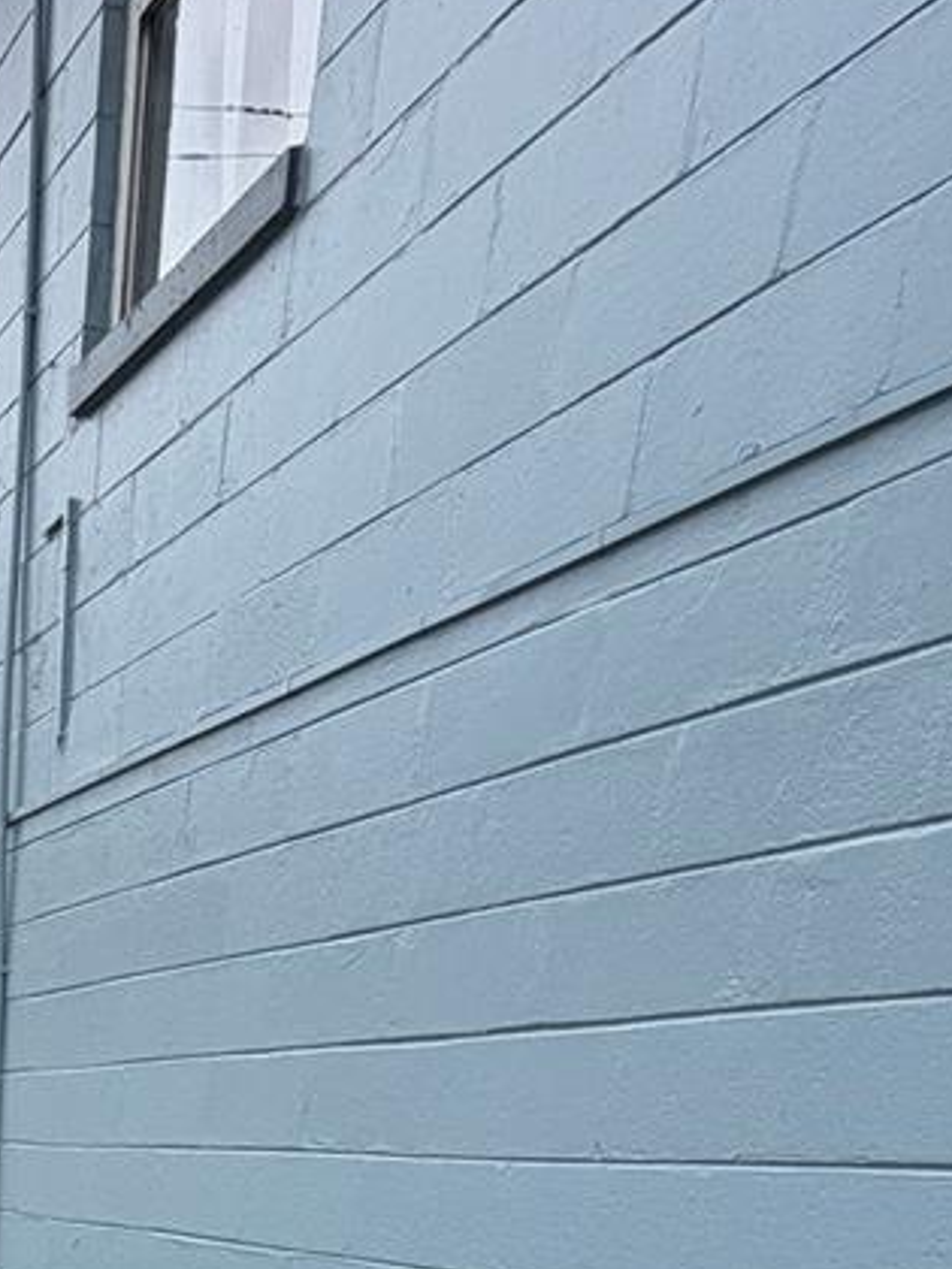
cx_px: -233
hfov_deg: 29.9
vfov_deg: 33.3
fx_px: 1467
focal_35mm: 40
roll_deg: +1.0
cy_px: 1674
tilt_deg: -20.4
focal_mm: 2.22
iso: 40
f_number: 2.2
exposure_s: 1/596
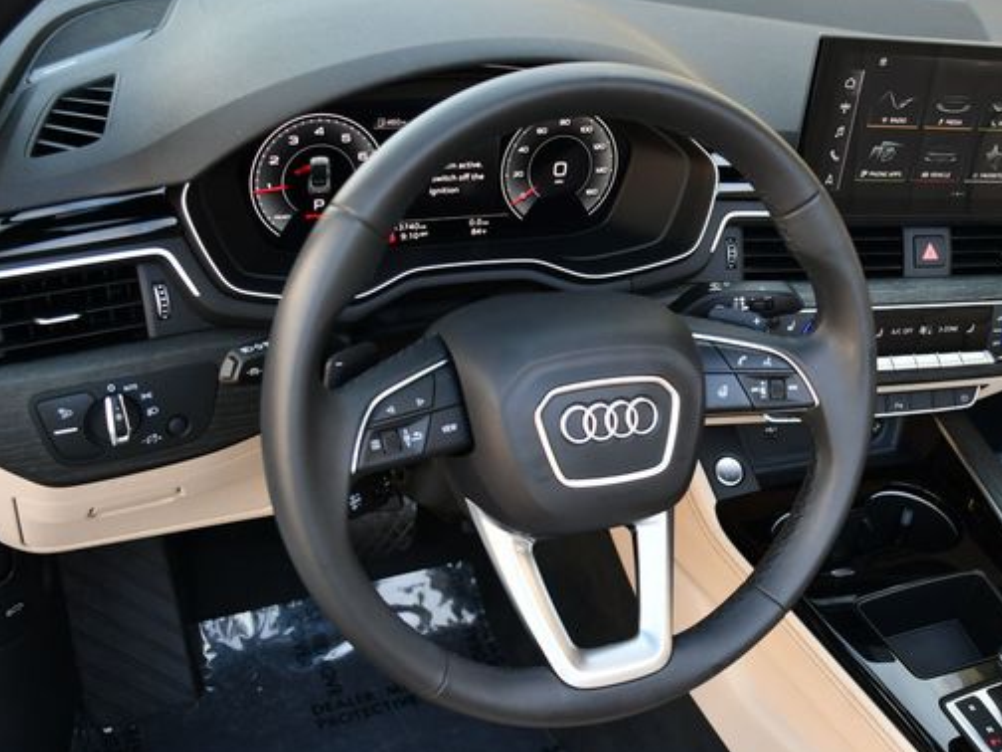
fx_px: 1274
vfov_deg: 32.9
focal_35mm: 44
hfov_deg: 42.6
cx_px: 628
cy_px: 408
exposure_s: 1/250
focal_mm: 18
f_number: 3.5
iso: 450
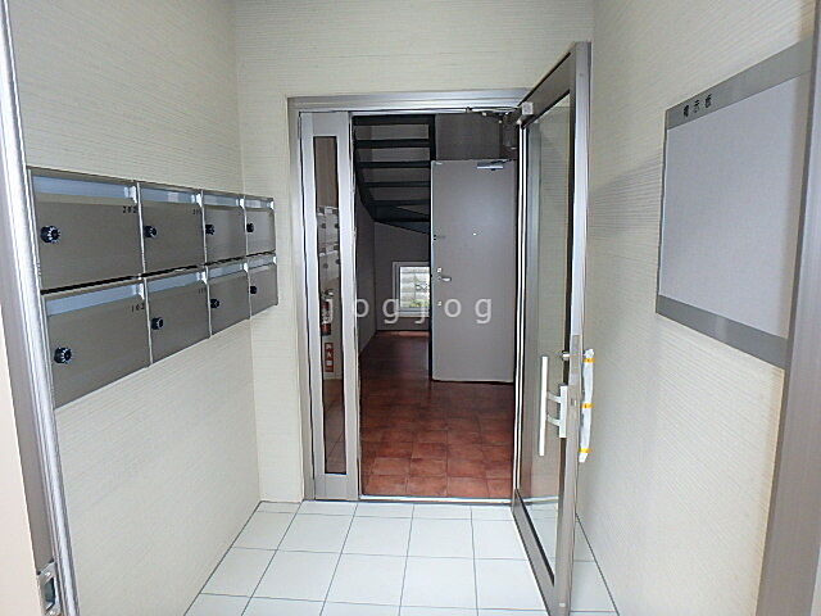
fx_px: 498
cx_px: 410
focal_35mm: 21
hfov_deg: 79.0
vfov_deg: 63.4
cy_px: 308
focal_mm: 3.7
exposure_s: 1/30
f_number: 3.5
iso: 400
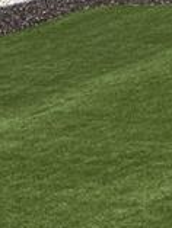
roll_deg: +5.7
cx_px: 561
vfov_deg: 8.9
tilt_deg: -25.8
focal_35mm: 214
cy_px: 396
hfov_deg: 6.3
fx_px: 1416
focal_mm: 3.99
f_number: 1.8
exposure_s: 1/1656
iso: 20
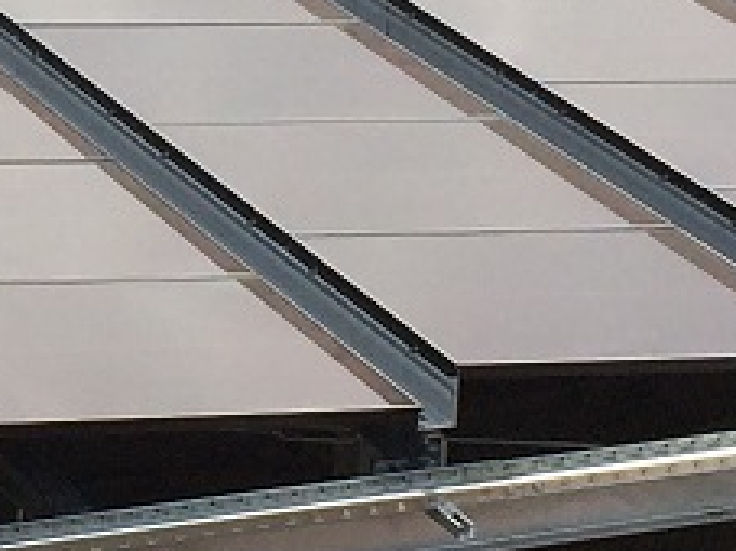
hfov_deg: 9.0
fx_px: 4590
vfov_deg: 6.9
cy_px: 100
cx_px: -230
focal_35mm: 216
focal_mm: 4.12
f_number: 2.2
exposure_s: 1/2415
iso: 32
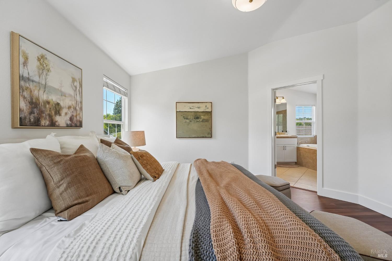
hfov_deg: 104.3
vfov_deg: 81.2
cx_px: 196
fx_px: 152
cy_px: 130
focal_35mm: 14
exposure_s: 1/60
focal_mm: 14
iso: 640
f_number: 8
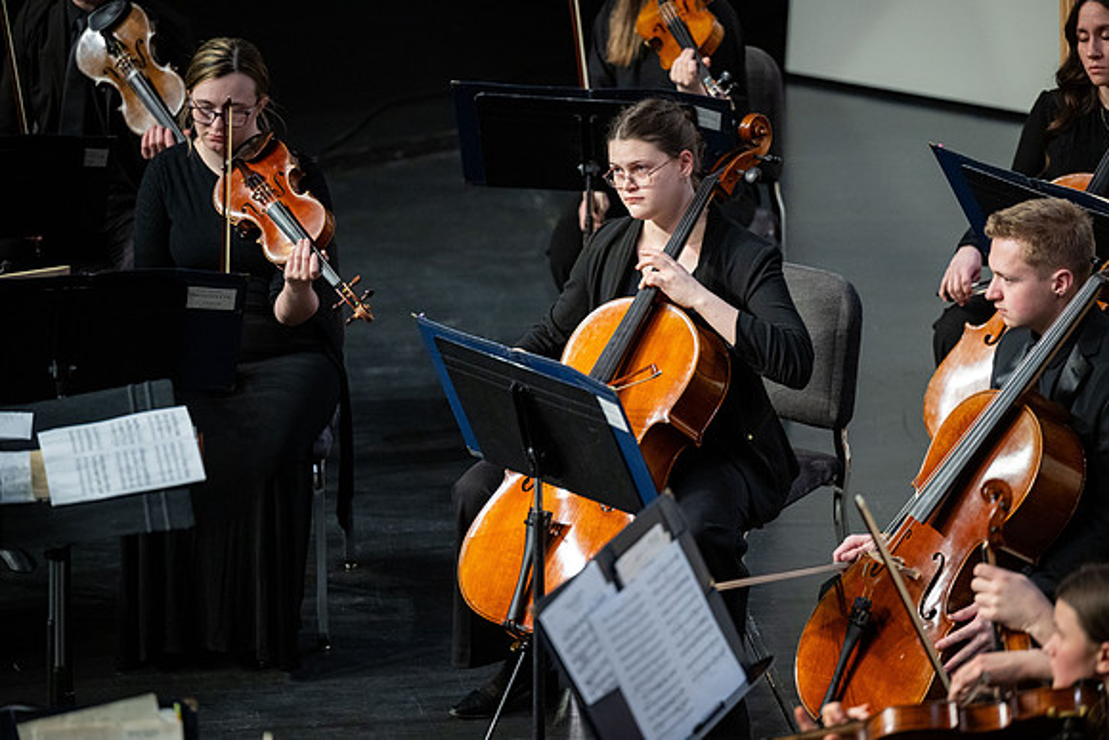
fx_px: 6162
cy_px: 370
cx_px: 554
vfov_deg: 6.9
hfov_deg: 10.3
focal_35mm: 200
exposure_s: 1/400
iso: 2000
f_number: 2.8
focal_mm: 200
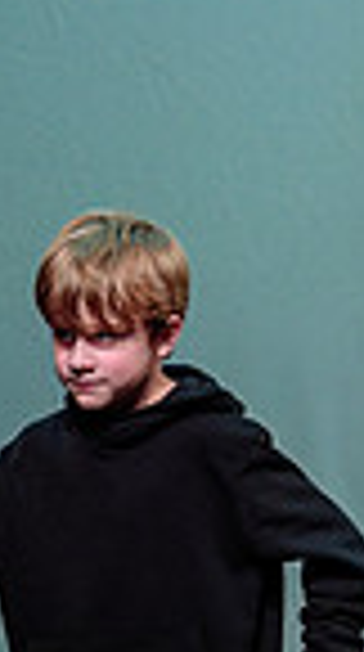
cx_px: 1150
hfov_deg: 1.5
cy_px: 276
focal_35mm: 829
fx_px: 14300
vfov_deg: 2.6
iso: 1600
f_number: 2.8
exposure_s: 1/500
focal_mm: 155
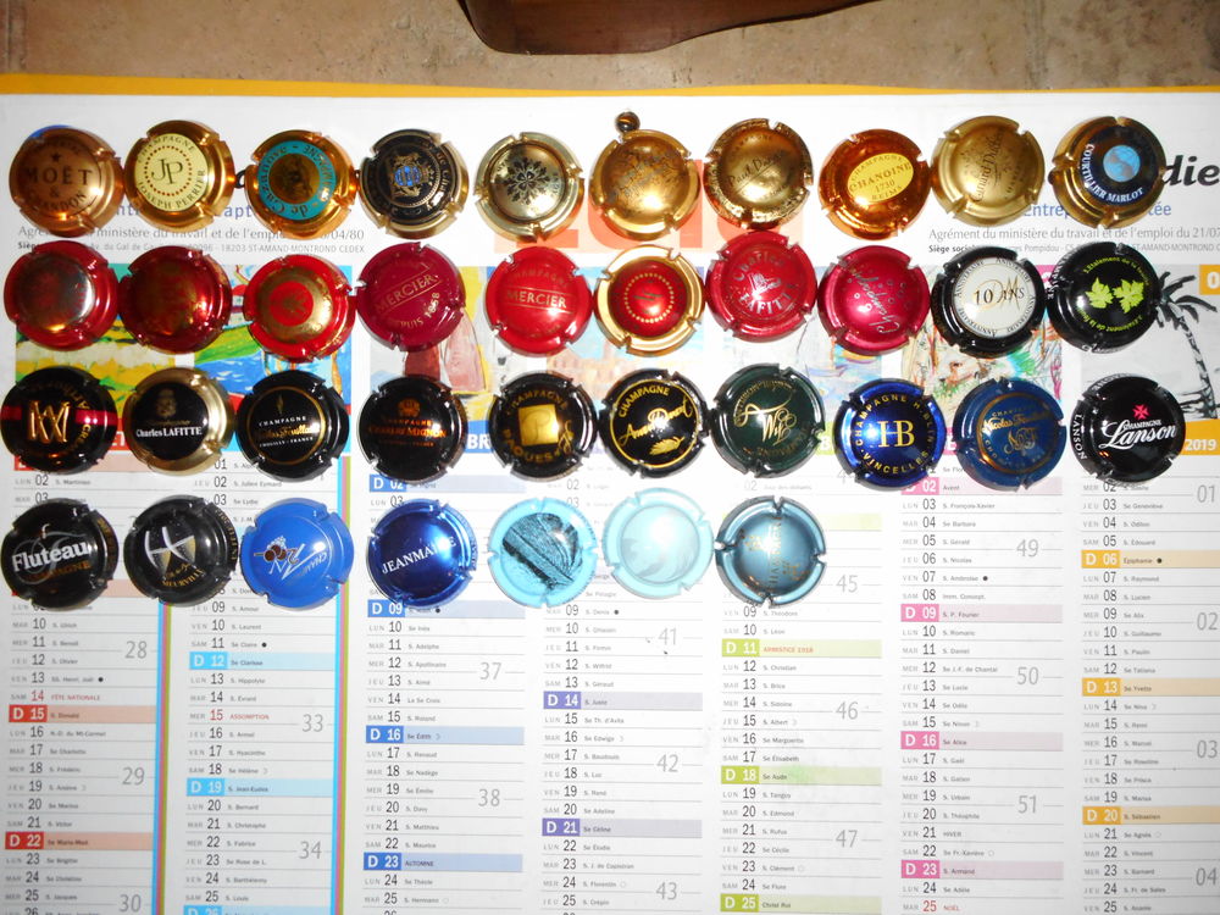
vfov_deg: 54.9
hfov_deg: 69.4
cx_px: 610
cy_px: 458
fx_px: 881
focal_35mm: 25
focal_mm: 4.5
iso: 400
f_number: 3.7
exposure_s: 1/25
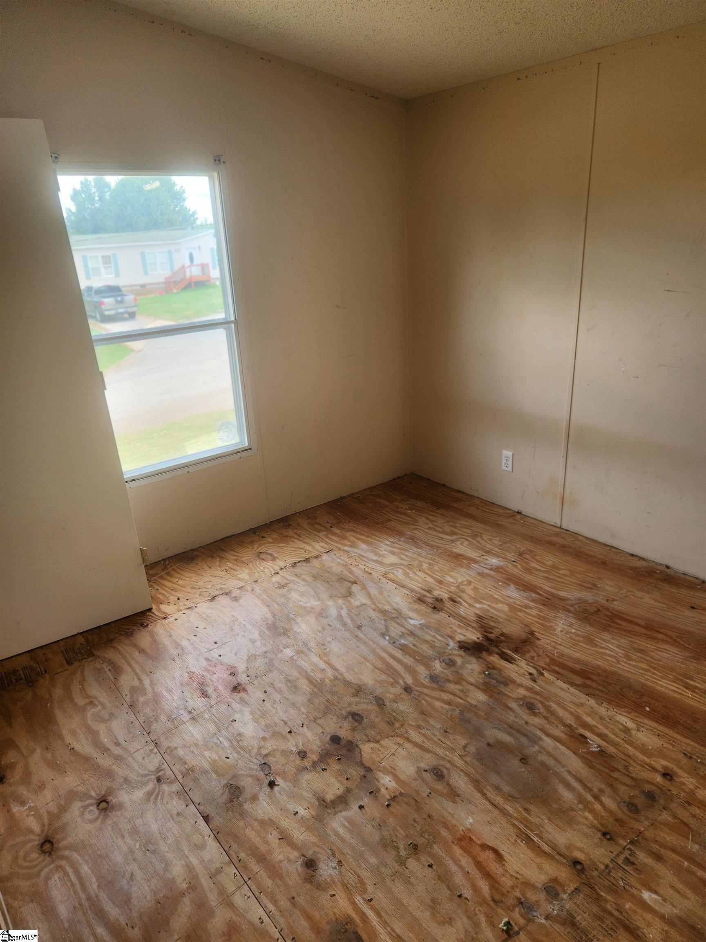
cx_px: 353
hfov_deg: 58.9
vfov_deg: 73.9
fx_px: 625
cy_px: 471
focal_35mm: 23
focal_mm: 5.4
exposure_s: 1/120
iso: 64
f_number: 1.8
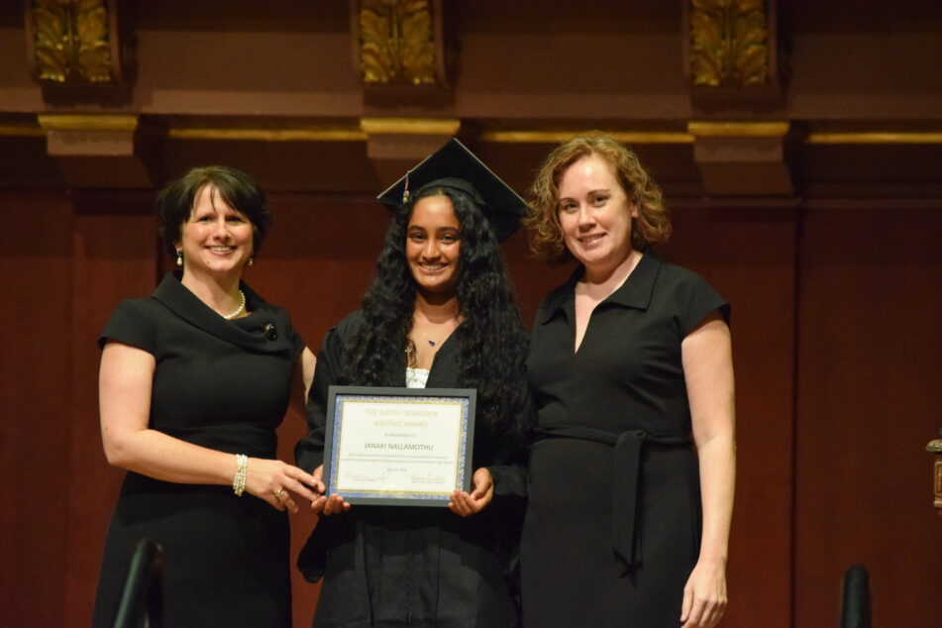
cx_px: 471
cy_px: 314
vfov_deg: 6.3
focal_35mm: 218
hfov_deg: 9.5
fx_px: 5691
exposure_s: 1/320
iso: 6400
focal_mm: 145
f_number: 5
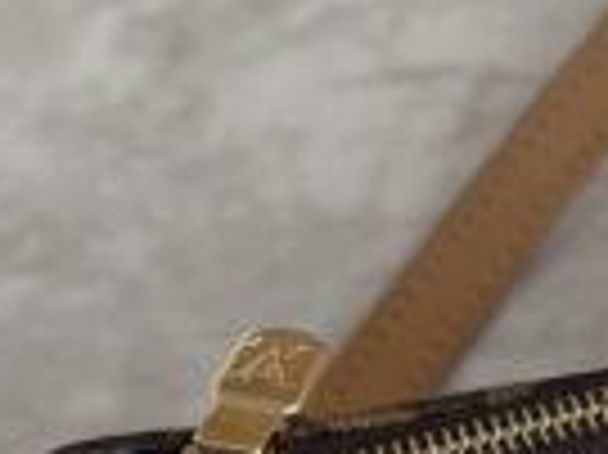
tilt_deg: -58.1
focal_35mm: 142
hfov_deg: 12.9
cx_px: 1000
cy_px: 499
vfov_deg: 10.3
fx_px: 2492
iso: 64
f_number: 1.78
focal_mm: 6.76
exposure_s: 1/120
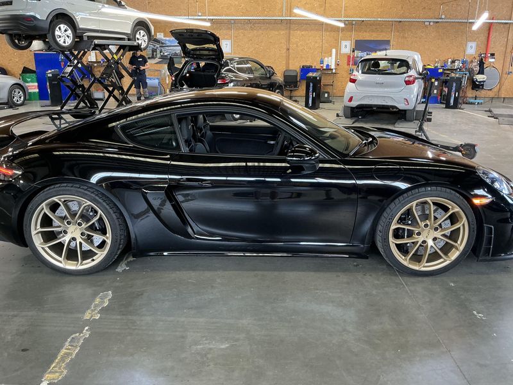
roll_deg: -0.1
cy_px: 192
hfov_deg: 63.4
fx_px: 415
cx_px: 256
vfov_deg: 49.7
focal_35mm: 28
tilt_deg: -17.7
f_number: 1.8
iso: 100
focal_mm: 3
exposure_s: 1/50
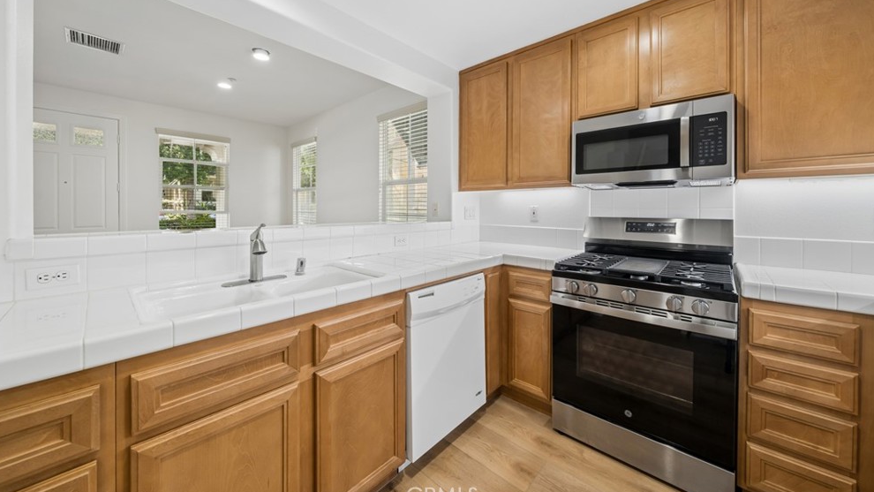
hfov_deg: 110.8
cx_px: 441
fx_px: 301
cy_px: 206
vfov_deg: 77.8
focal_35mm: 13
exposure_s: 1/20
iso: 400
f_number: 8
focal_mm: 12
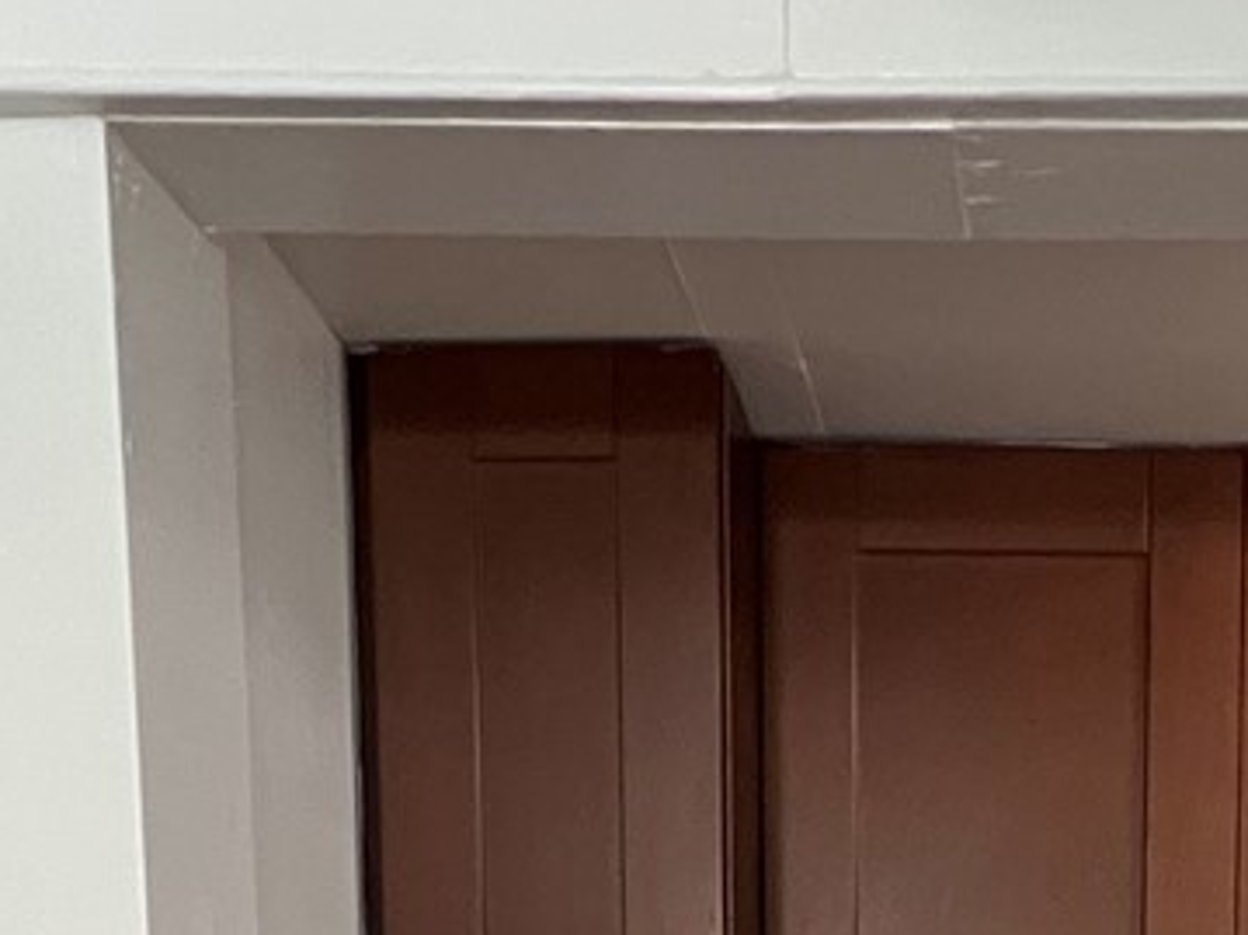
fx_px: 2090
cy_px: 1721
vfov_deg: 18.9
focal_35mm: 58
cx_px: 1102
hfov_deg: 31.8
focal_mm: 1.57
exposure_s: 1/60
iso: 640
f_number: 1.8
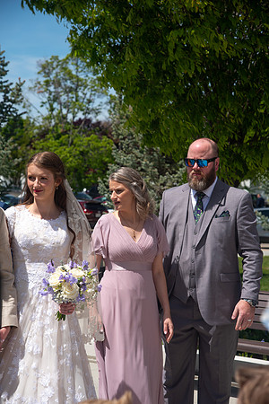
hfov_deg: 16.7
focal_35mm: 82
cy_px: 202
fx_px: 919
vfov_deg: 24.8
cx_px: 134
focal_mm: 82
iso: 100
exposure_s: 1/400
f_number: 6.3
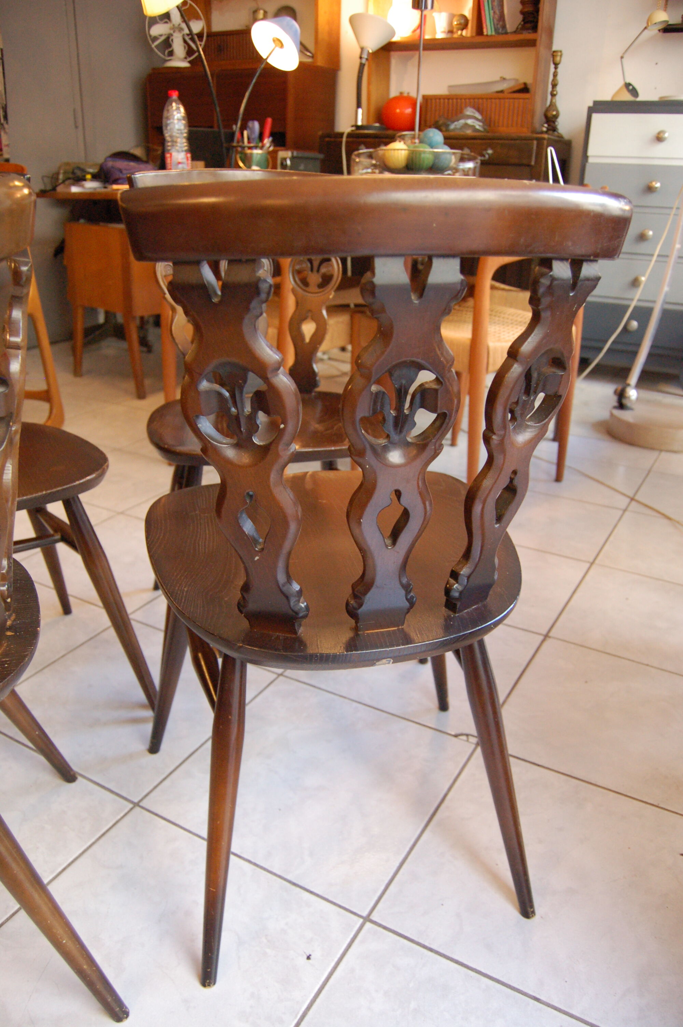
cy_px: 514
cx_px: 342
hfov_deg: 47.8
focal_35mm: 27
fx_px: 770
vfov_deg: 67.4
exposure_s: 1/60
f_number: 4
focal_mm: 18
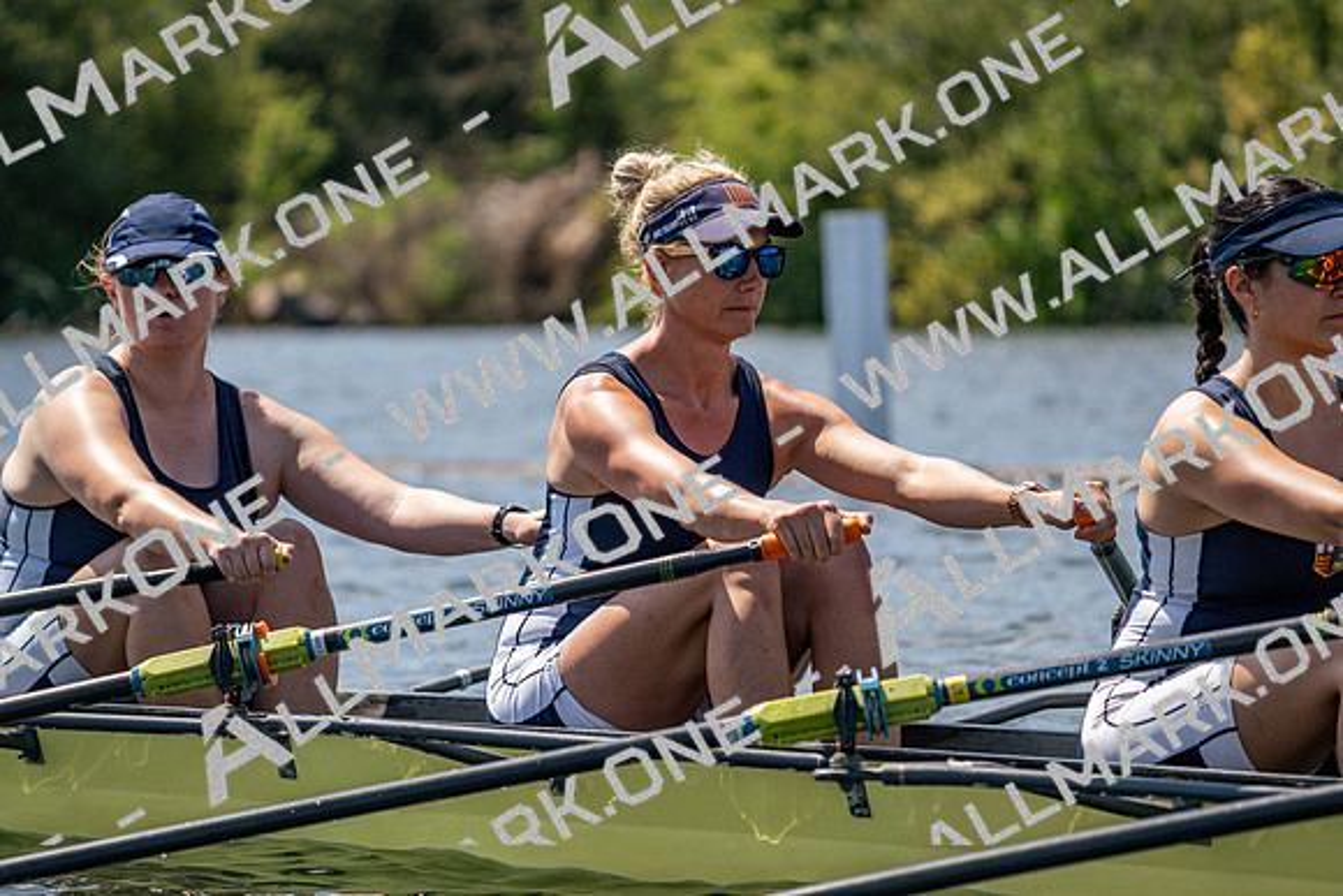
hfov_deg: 8.7
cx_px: 672
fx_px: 8806
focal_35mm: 236
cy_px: 448
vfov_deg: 5.8
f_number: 5.6
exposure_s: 1/2000
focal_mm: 236
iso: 250
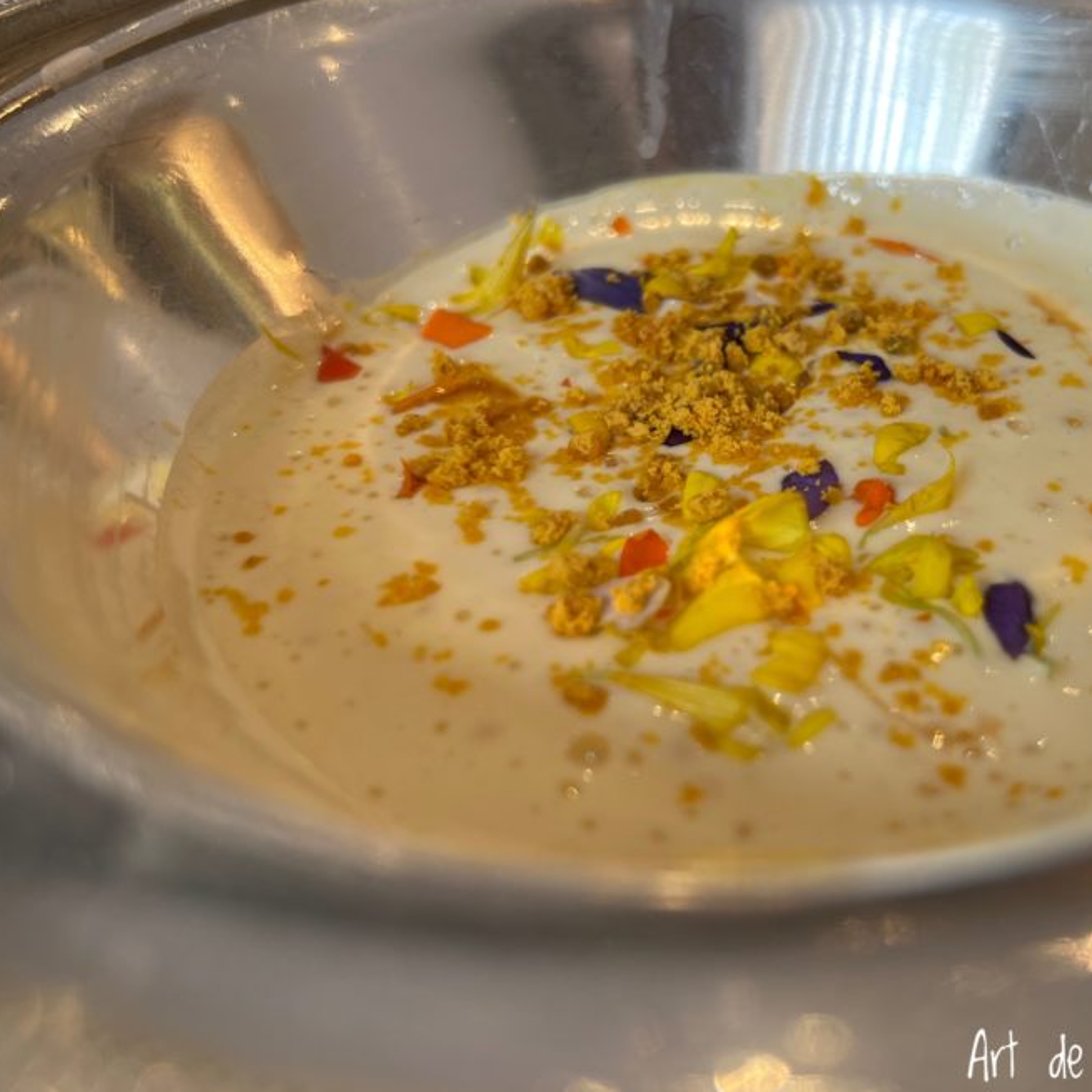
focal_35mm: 36
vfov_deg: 46.0
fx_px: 1285
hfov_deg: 45.2
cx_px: 741
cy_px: 491
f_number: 1.5
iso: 50
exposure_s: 1/154
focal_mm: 5.7
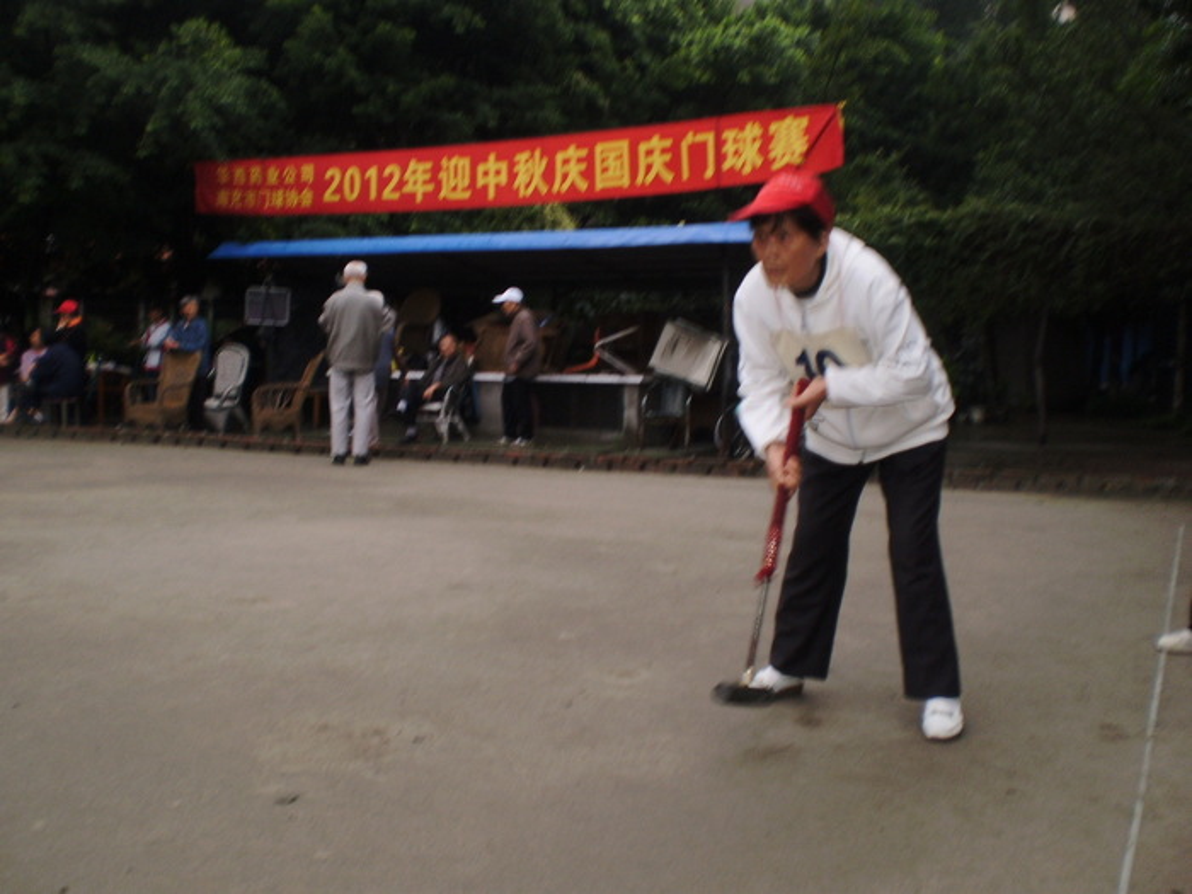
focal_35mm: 36
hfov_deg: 51.4
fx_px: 1240
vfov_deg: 39.7
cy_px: 447
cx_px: 596
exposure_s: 1/30
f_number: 3.1
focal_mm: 6.3
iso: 64
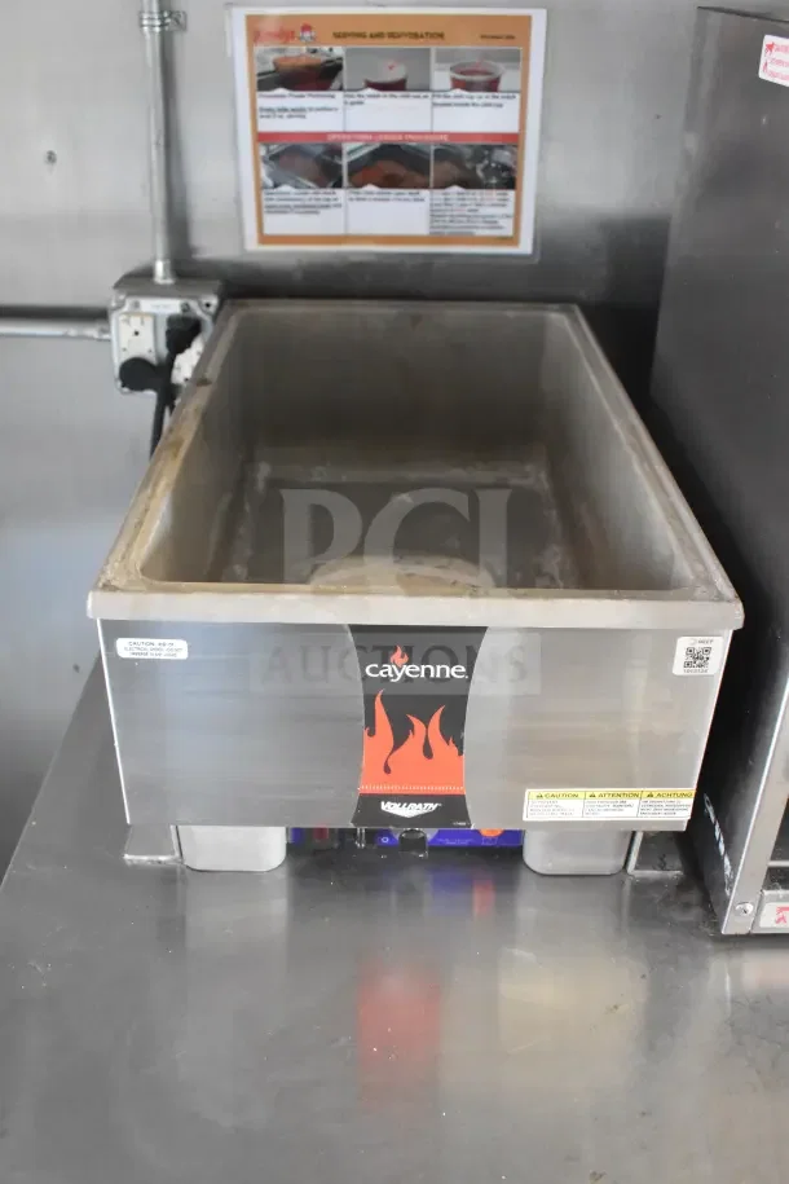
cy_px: 592
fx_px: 1035
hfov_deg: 41.7
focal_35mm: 32
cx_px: 394
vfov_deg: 59.5
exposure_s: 1/60
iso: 6400
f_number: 4
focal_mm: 21
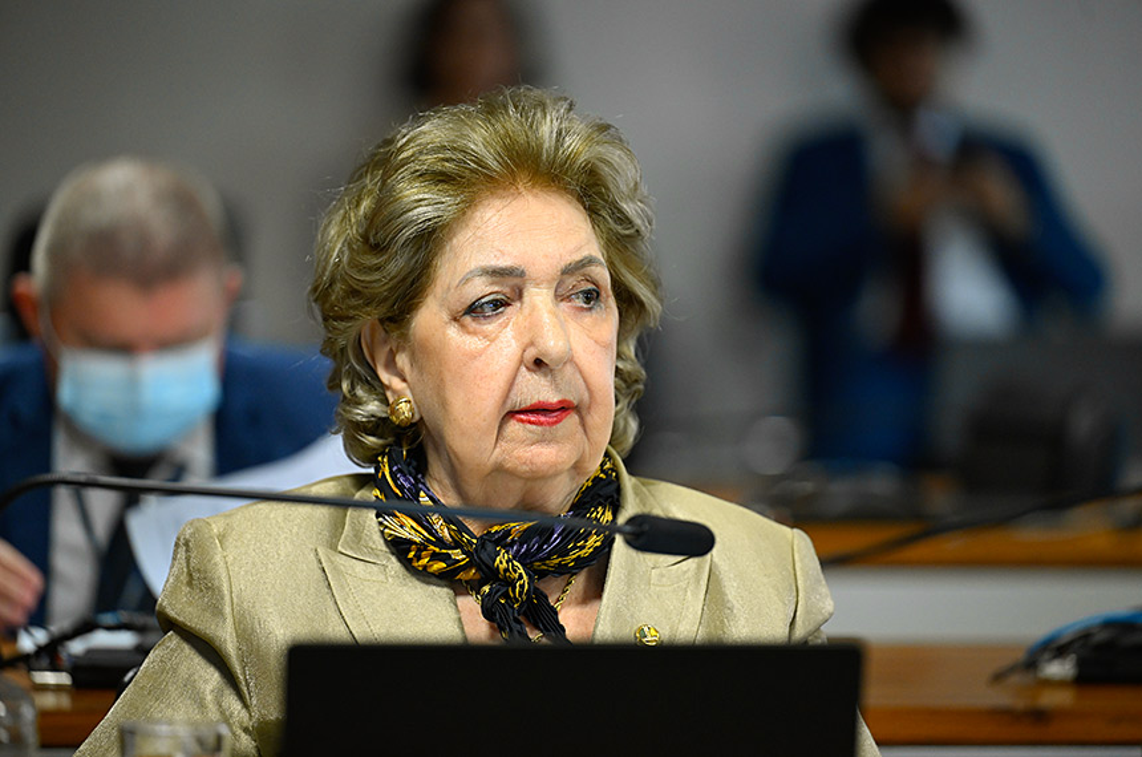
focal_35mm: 200
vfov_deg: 6.8
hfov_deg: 10.3
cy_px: 378
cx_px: 571
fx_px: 6333
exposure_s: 1/160
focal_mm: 200
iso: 2500
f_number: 2.8
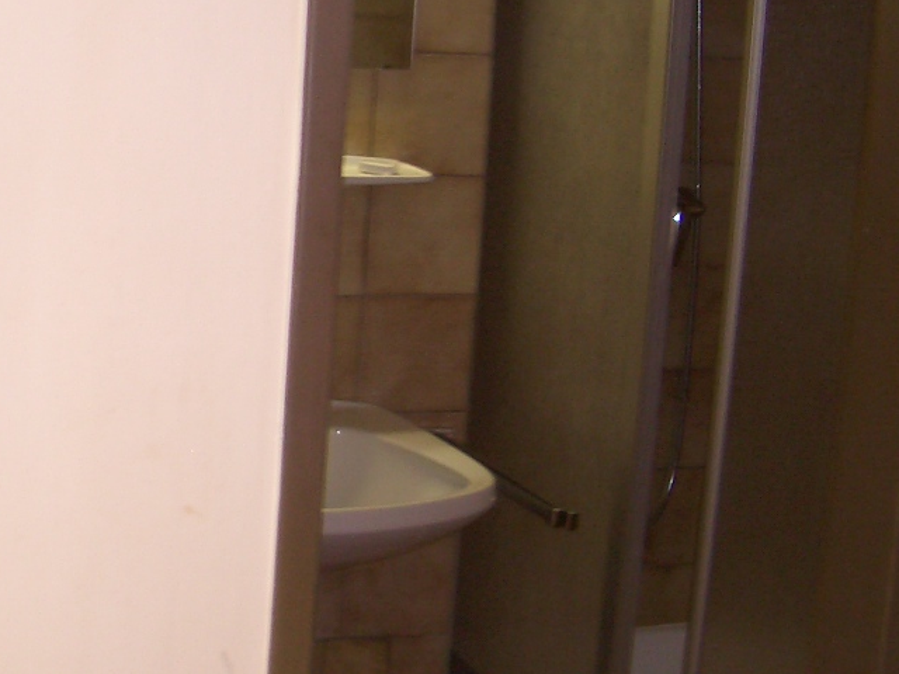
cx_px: 142
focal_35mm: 70
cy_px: 242
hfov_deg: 27.1
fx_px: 1818
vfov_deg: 21.0
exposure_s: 1/40
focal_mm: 5.8
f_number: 2.6
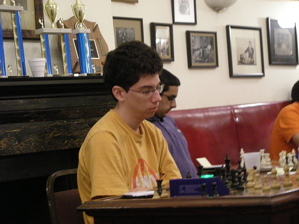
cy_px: 112
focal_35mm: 105
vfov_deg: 14.1
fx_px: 907
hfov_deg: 18.7
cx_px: 150
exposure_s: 1/6.3
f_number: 4.7
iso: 400
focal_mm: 17.1
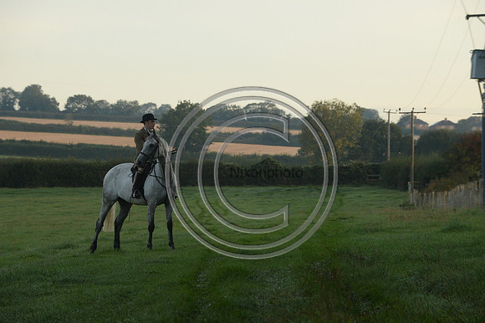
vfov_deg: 6.9
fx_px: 2693
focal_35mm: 200
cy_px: 162
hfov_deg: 10.3
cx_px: 242
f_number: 7.1
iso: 2500
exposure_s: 1/800
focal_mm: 200
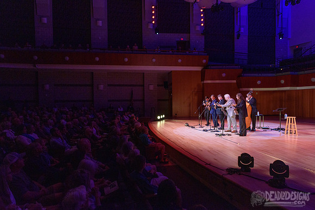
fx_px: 210
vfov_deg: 53.2
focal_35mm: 24
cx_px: 158
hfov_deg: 73.7
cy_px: 105
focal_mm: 24
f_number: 5
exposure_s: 1/400
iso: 2500
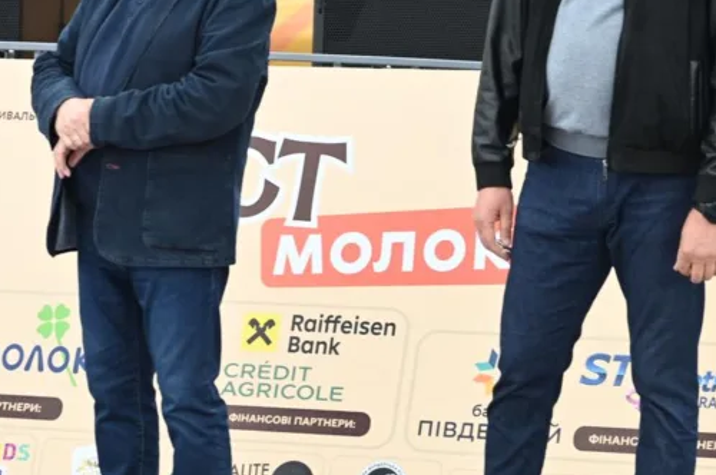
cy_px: 118
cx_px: 219
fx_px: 4886
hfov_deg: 8.4
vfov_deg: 5.6
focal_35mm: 246
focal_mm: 120
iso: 450
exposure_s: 1/250
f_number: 4
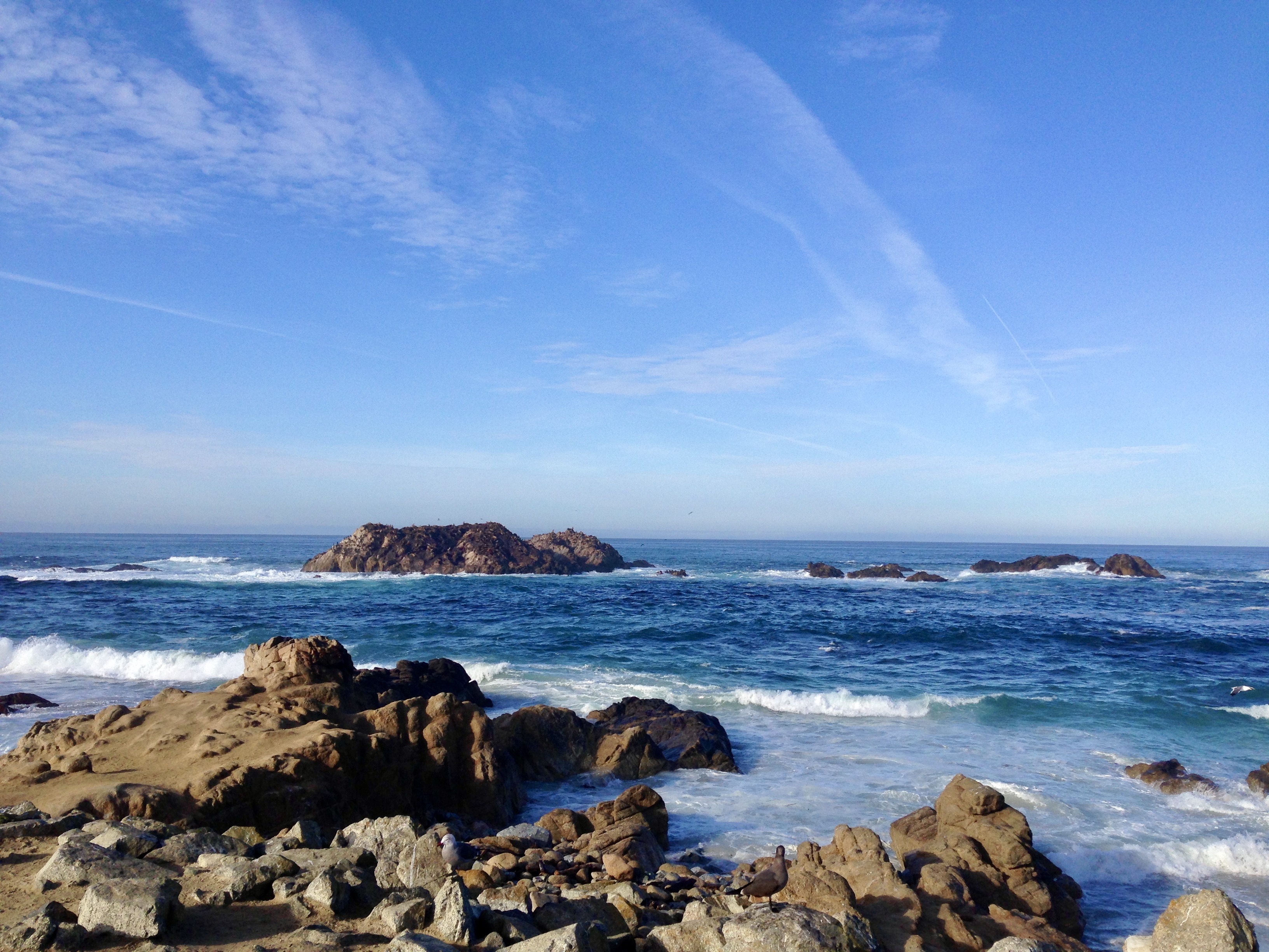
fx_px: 1210
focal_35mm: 33
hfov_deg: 55.4
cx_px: 634
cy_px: 476
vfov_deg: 42.9
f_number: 2.4
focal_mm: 4.12
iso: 50
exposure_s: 1/1695
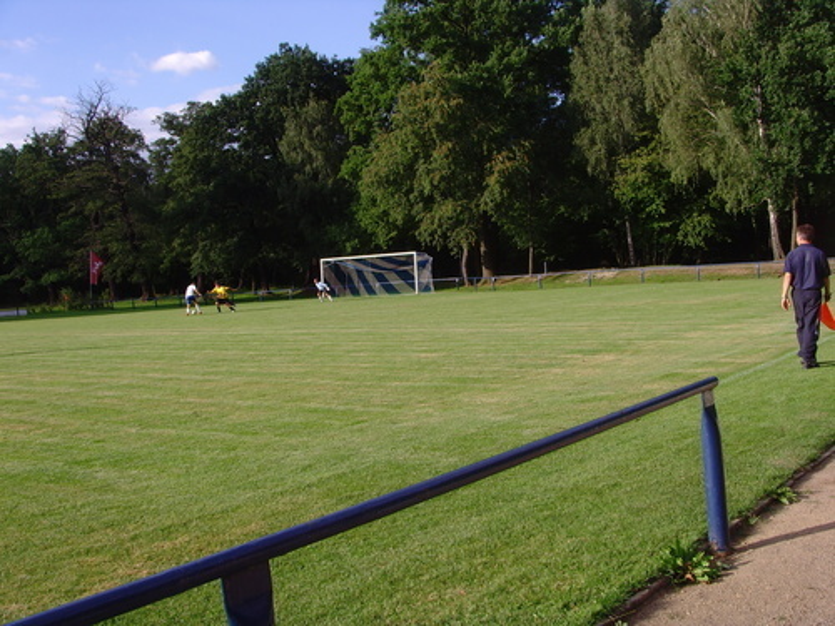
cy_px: 313
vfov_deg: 36.8
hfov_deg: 47.9
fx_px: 941
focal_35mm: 39
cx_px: 418
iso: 80
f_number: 6.3
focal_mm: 6.6
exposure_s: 1/125
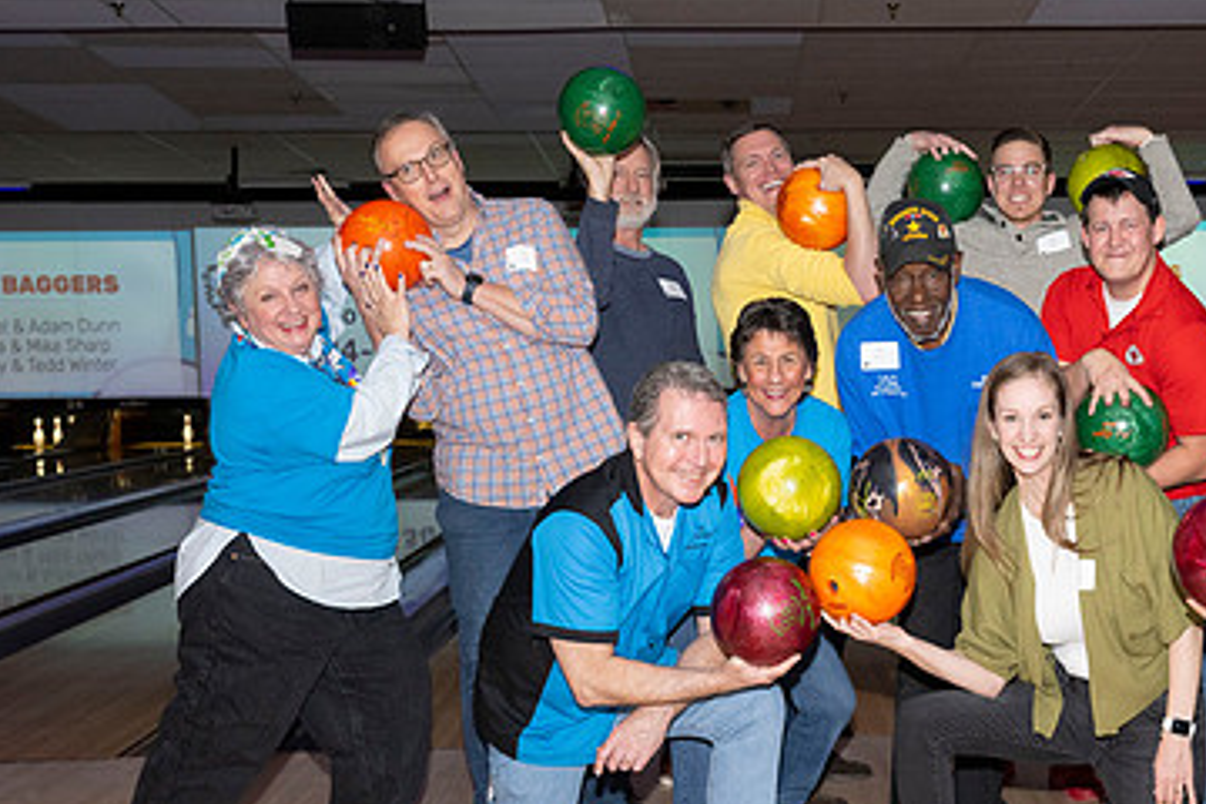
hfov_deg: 39.0
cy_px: 484
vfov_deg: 26.9
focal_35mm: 50
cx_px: 827
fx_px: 1675
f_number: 5.6
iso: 1600
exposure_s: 1/100
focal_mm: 31
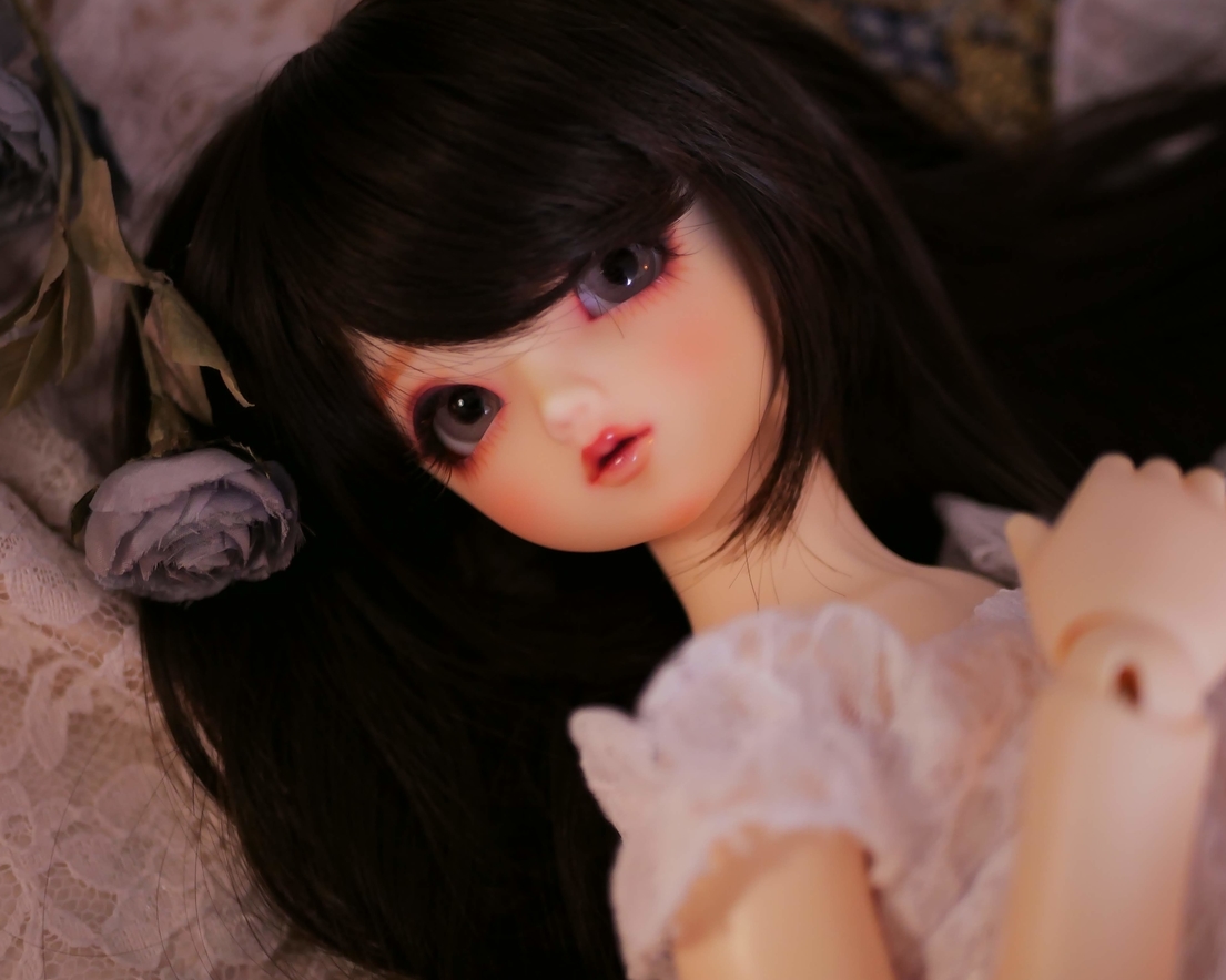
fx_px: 1923
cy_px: 486
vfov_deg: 28.6
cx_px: 604
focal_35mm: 53
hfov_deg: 35.4
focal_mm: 25
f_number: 1.7
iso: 200
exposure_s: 1/80
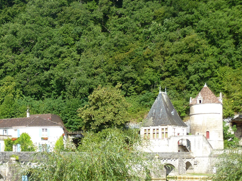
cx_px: 30
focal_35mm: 75
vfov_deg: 19.3
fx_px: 524
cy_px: 159
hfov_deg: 25.3
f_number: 4
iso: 80
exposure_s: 1/320
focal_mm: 6.1
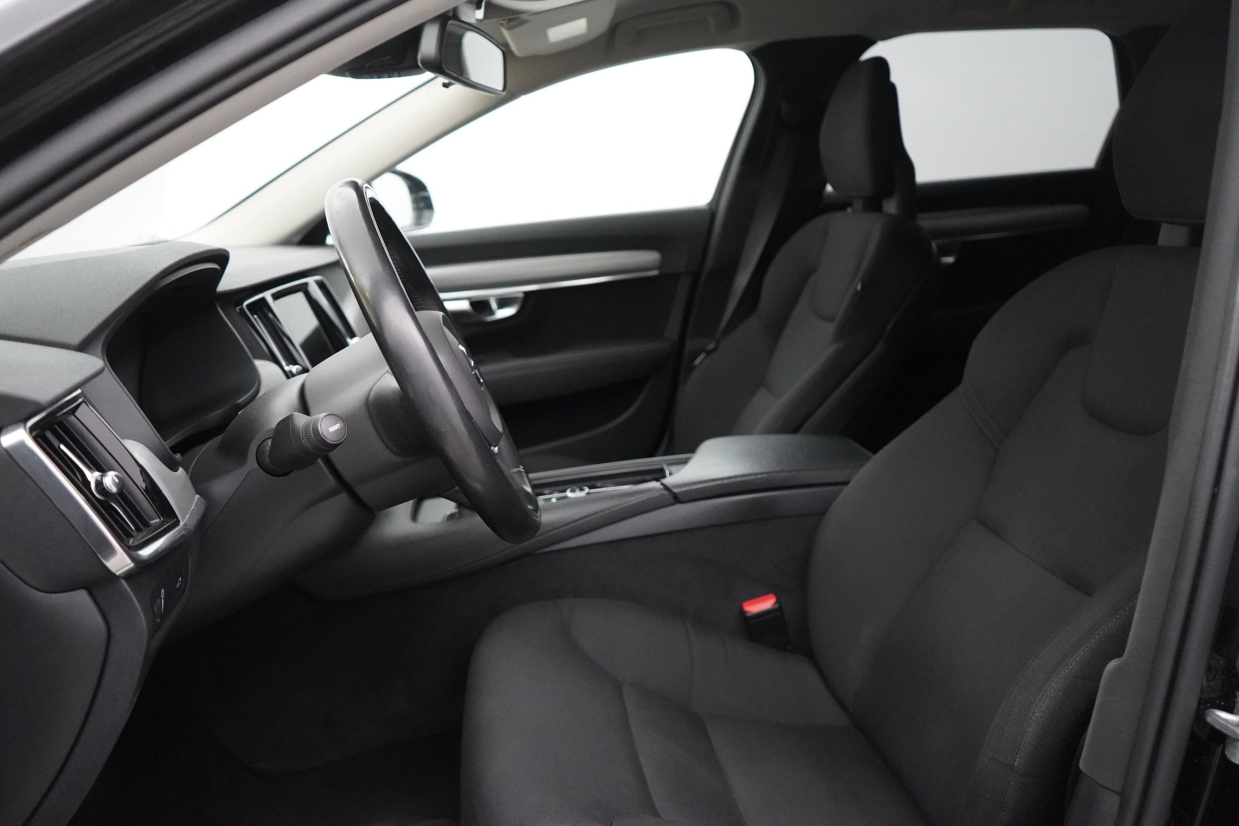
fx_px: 964
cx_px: 620
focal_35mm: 28
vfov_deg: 46.4
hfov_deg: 65.5
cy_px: 413
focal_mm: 28
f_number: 3.5
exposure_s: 1/160
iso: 12800
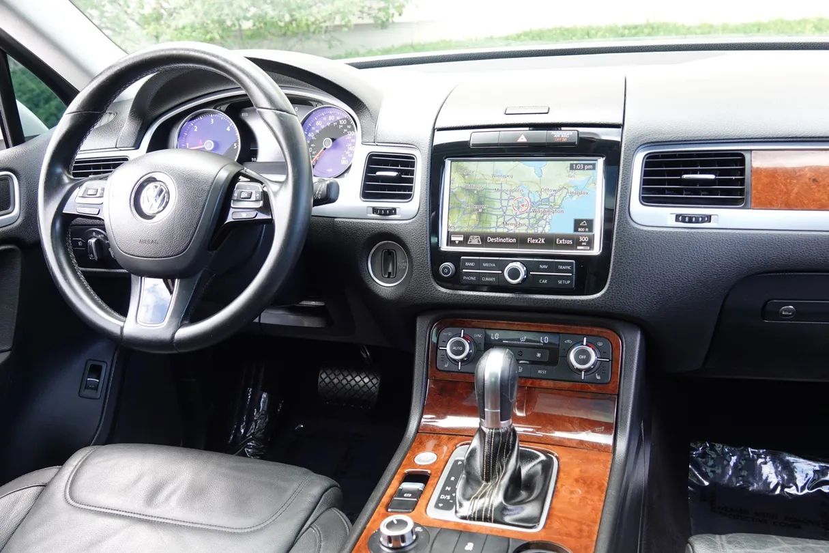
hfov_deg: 60.3
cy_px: 276
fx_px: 714
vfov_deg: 42.3
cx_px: 414
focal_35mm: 31
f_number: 2.8
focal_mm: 11.51
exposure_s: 1/40
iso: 100
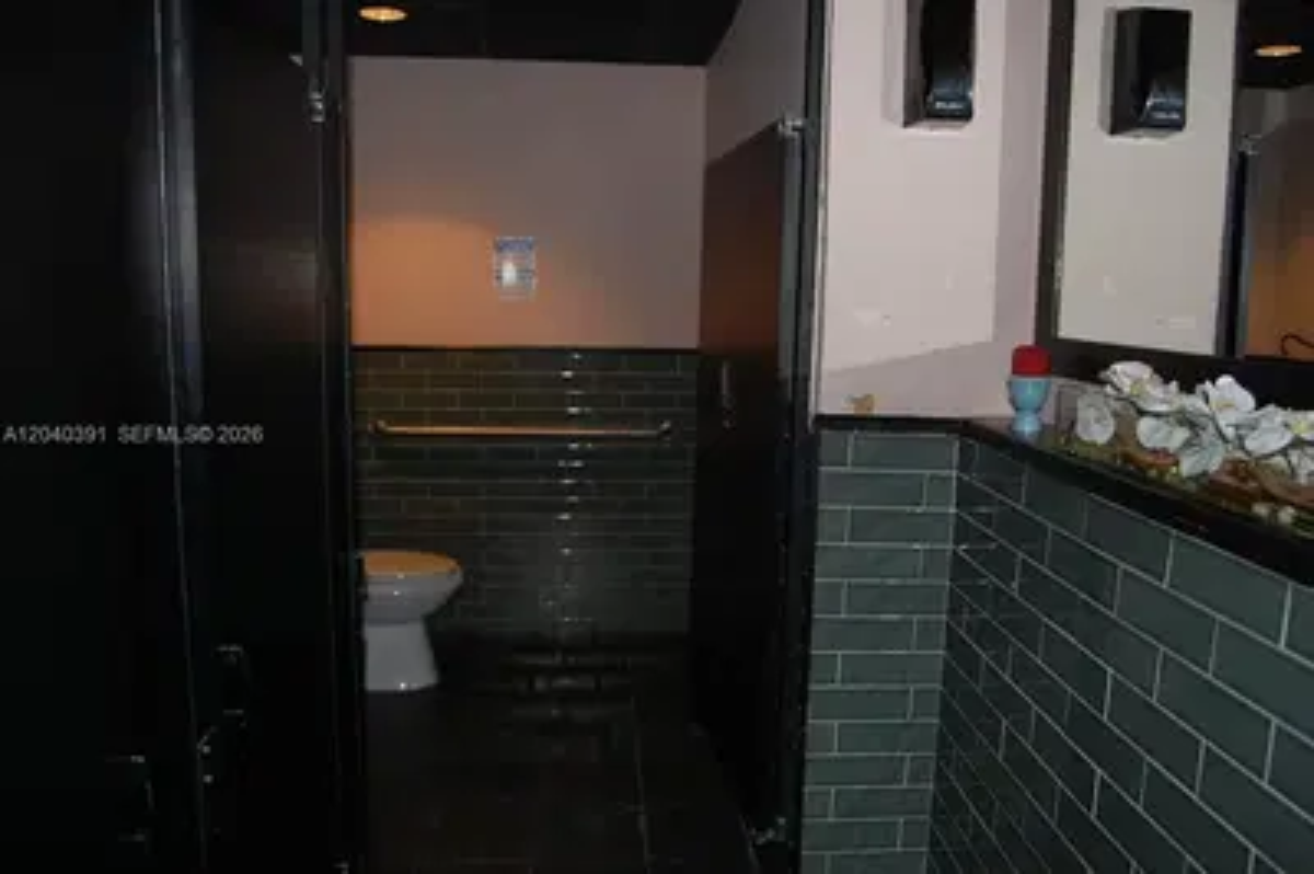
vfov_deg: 47.9
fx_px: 985
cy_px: 437
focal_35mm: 27
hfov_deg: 67.4
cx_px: 657
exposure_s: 1/60
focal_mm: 18
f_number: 3.5
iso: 400
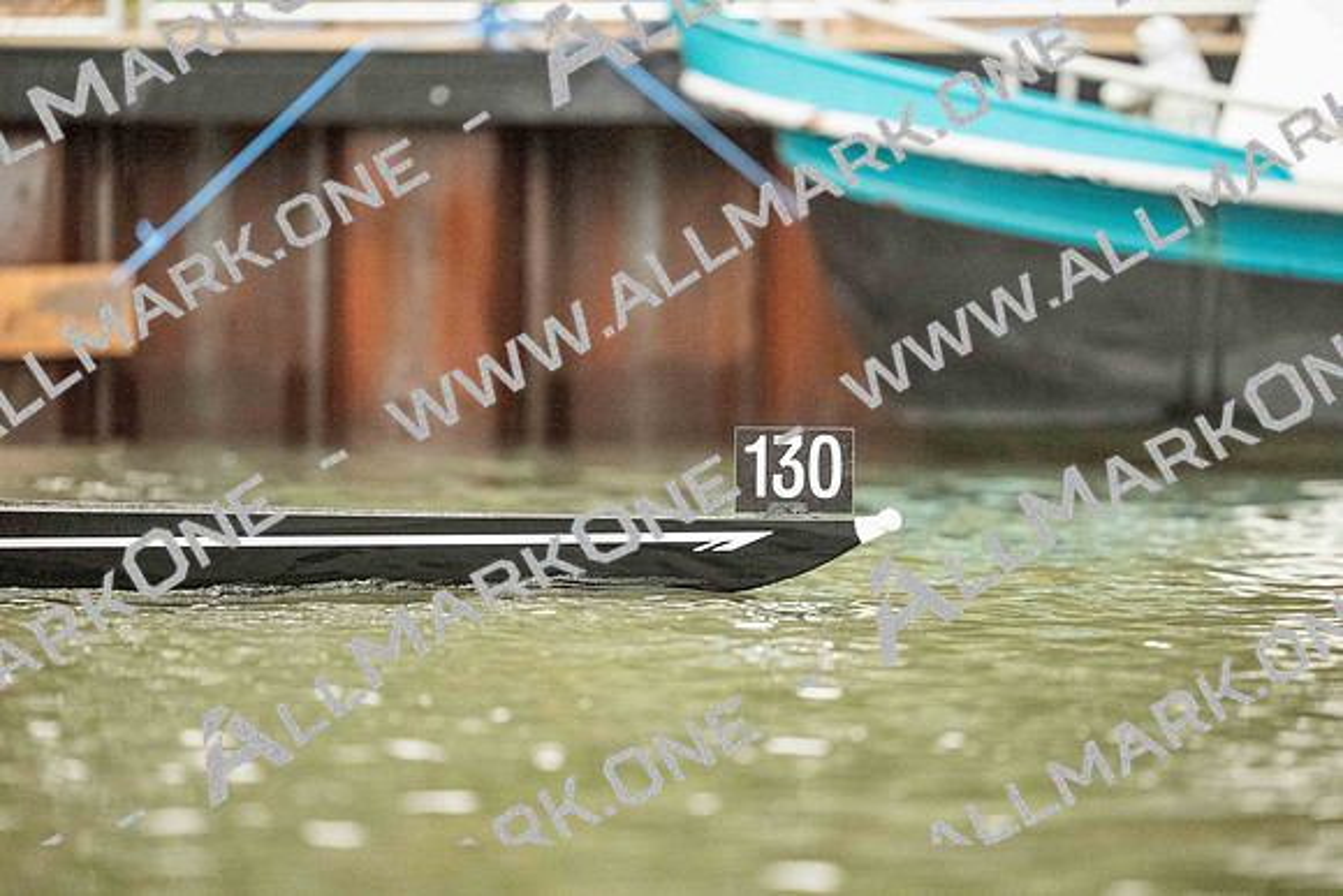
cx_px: 672
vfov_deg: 3.3
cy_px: 448
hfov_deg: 5.0
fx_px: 15432
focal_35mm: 414
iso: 6400
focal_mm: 413.6
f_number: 4
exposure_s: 1/2000
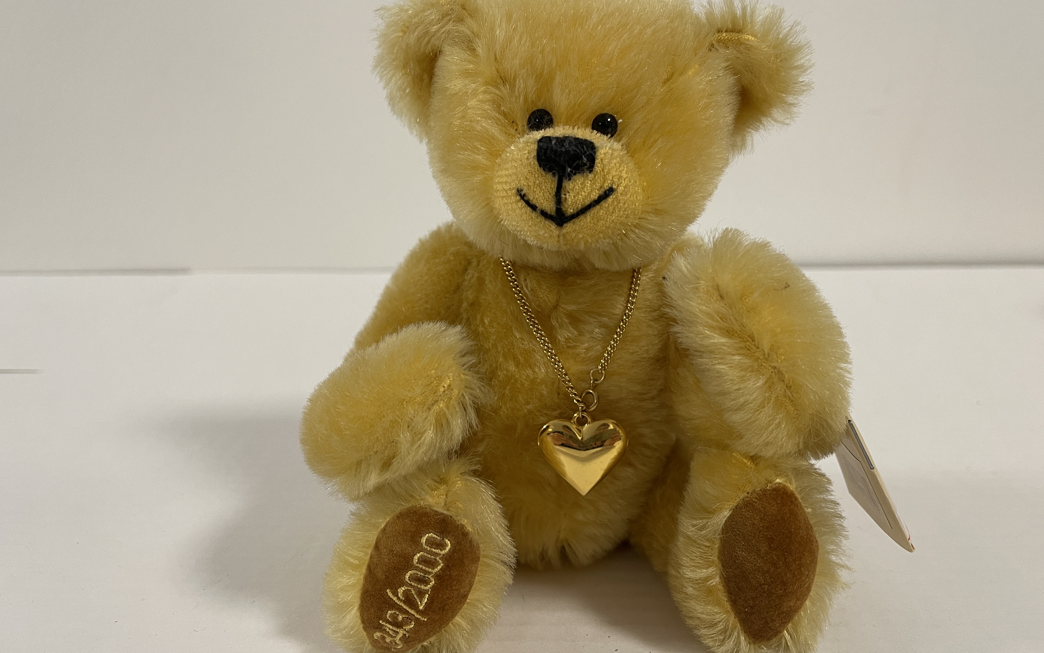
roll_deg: -0.1
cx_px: 526
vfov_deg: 46.0
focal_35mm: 27
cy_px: 303
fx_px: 768
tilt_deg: -12.7
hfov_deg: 68.4
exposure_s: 1/50
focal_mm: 5.1
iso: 100
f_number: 1.6
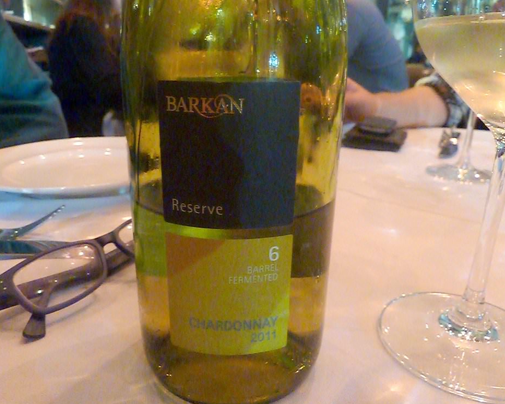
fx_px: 404
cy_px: 209
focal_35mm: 27
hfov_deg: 64.0
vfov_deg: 53.2
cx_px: 234
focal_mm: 4.1
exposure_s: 1/4
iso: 800
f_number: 3.3
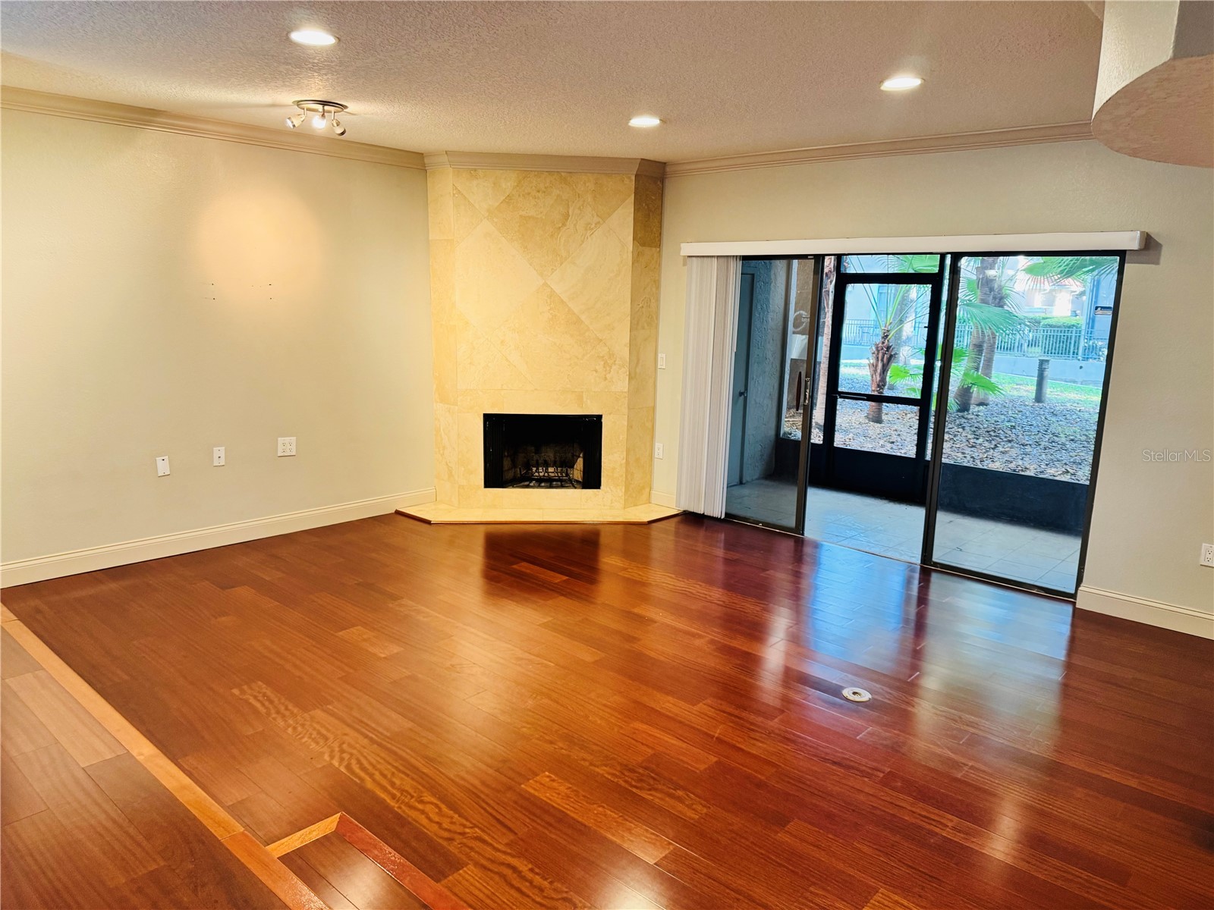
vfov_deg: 56.8
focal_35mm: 24
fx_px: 842
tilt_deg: -11.4
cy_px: 455
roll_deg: -2.1
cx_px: 607
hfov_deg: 71.6
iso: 250
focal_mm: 6.76
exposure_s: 1/60
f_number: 1.78
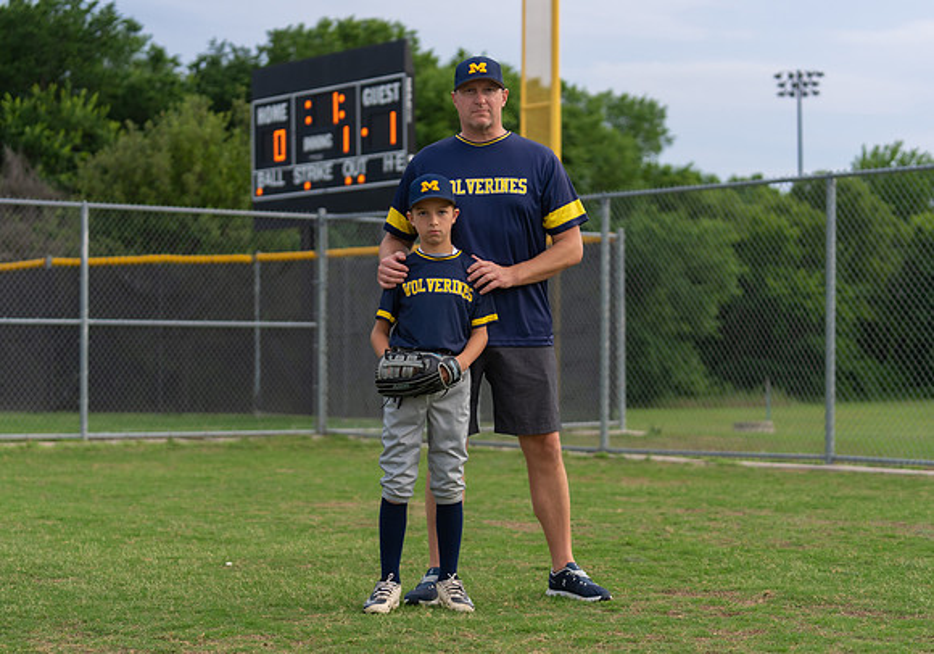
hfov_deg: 25.9
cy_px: 349
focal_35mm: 77
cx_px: 469
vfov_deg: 18.3
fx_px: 2033
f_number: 2.8
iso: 200
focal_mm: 70
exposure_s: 1/320
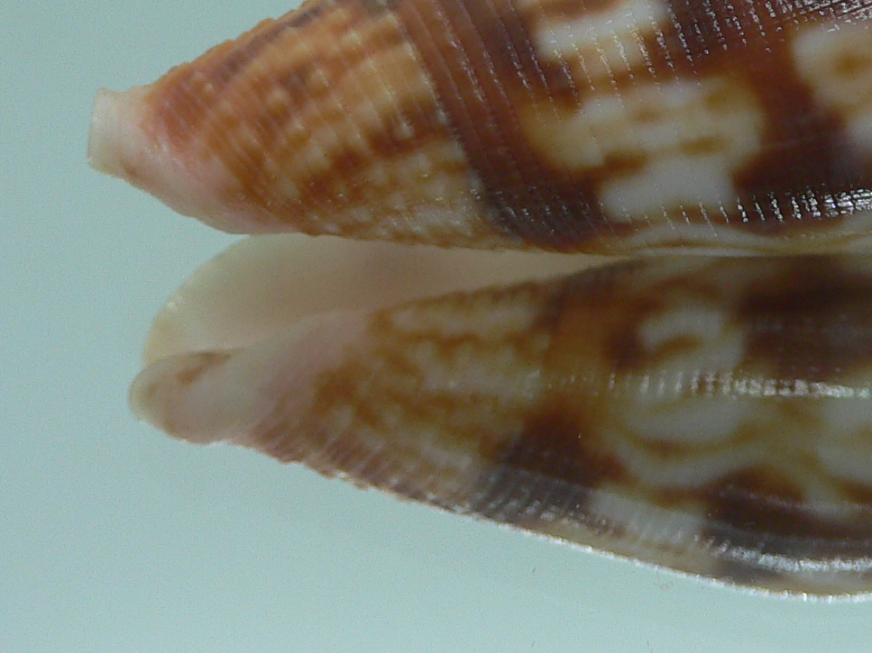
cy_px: 151
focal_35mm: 73
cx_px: 627
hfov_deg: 26.4
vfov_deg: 20.0
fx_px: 1839
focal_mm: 4.6
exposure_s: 1/60
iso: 80
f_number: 2.8
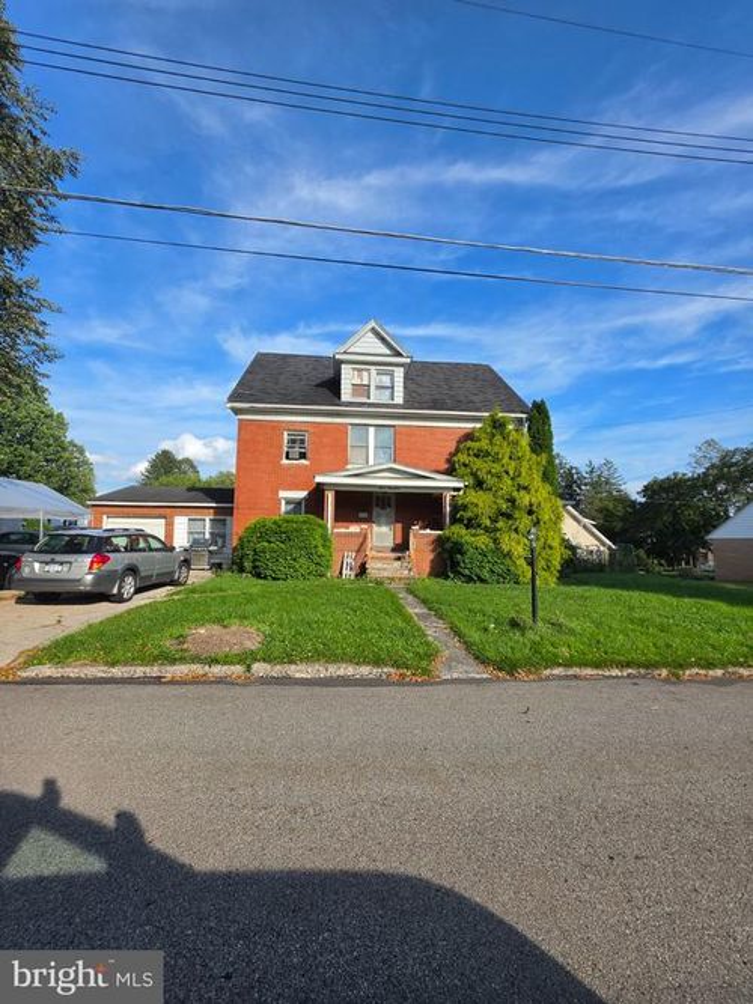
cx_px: 376
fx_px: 377
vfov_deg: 106.2
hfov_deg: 89.9
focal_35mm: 13
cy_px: 502
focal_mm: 2.2
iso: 32
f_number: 1.9
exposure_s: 1/1186
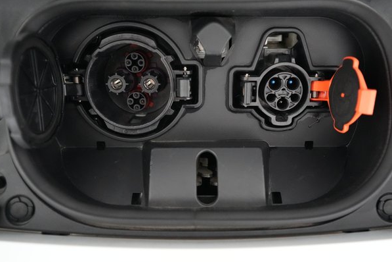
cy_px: 128
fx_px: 327
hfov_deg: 61.9
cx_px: 203
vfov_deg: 43.6
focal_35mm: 30
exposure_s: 1/320
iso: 12800
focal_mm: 28
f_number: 2.8
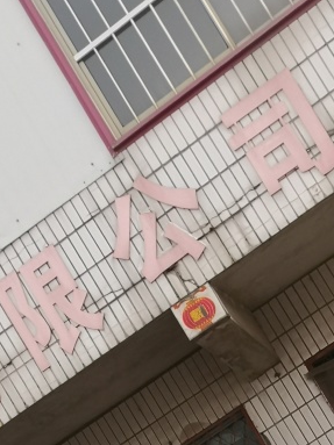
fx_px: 1184
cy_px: 606
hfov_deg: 16.0
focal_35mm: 92
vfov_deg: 19.4
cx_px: 260
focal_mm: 3.95
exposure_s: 1/107
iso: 50
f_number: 1.8
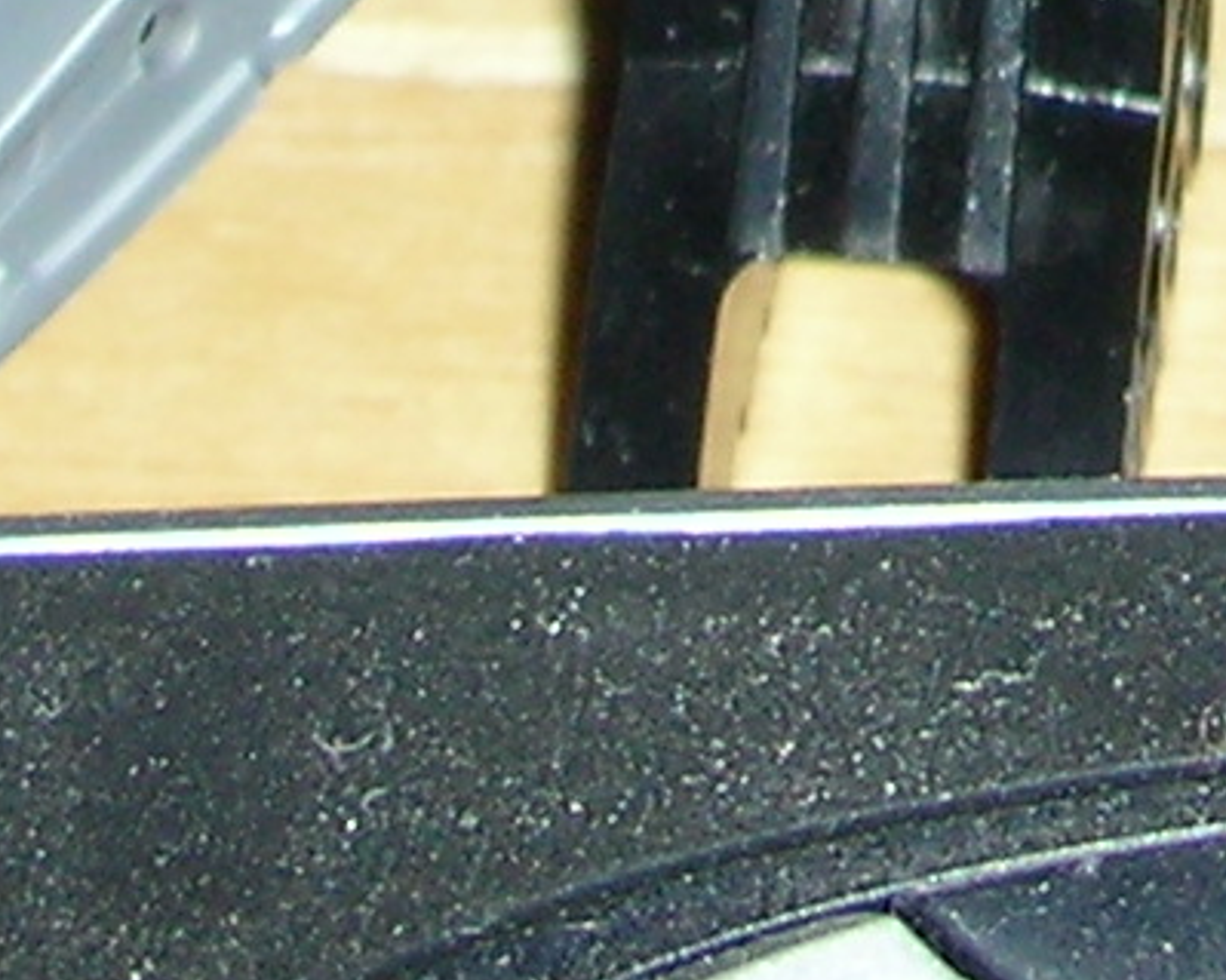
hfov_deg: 8.0
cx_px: 1417
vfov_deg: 6.0
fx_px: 8743
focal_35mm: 241
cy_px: -1687
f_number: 3
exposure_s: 1/60.1
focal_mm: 5.8
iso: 50
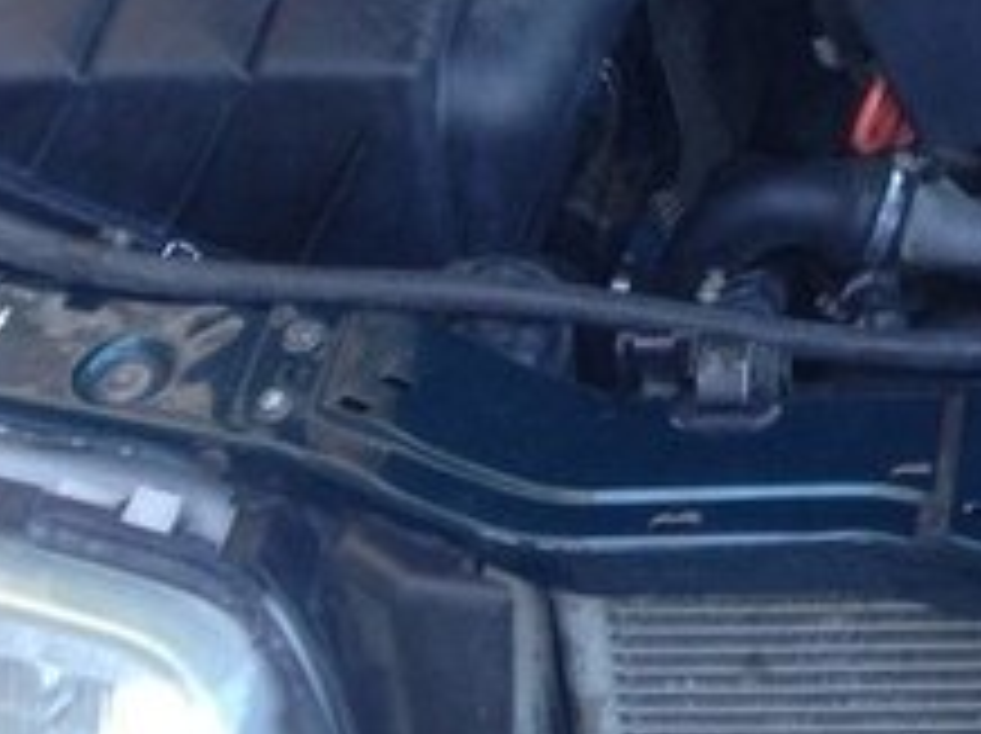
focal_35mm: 106
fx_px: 3001
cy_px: -340
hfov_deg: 17.2
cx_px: 1341
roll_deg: +2.2
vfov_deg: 13.2
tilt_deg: -30.9
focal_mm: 4.28
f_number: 2.4
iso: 50
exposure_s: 1/30
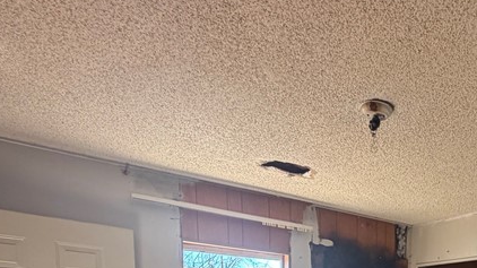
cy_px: 382
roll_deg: -1.7
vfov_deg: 25.5
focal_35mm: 37
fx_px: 468
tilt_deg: -6.3
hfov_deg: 48.7
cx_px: 423
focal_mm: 2.22
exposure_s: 1/121
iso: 125
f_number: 2.2
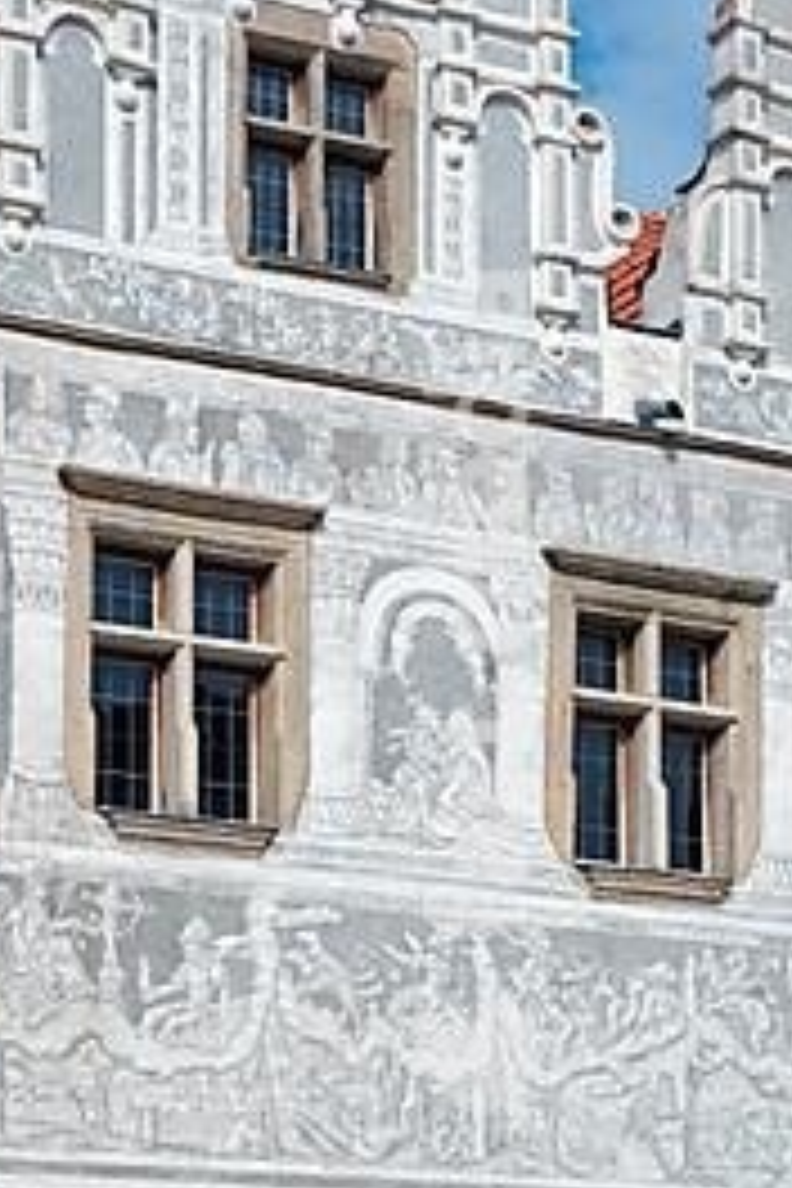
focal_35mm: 100
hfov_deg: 13.7
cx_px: 472
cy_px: 698
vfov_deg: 20.4
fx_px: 3300
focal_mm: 44
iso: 100
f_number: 9
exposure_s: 1/320
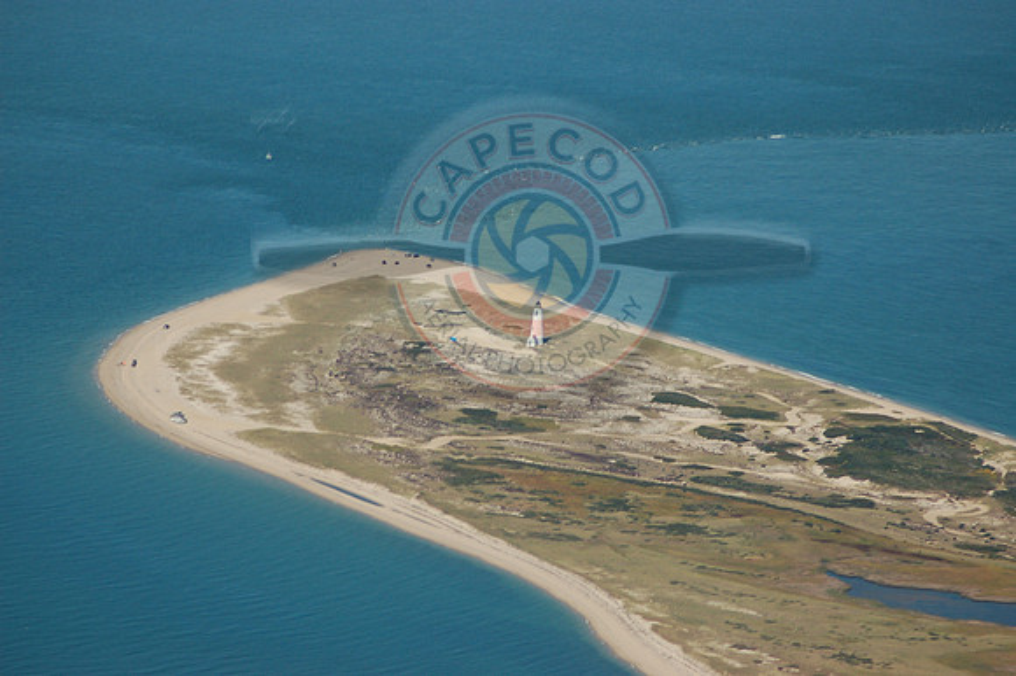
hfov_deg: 8.1
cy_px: 338
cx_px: 508
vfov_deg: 5.4
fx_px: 7192
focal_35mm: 255
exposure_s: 1/1000
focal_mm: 170
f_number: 4.8
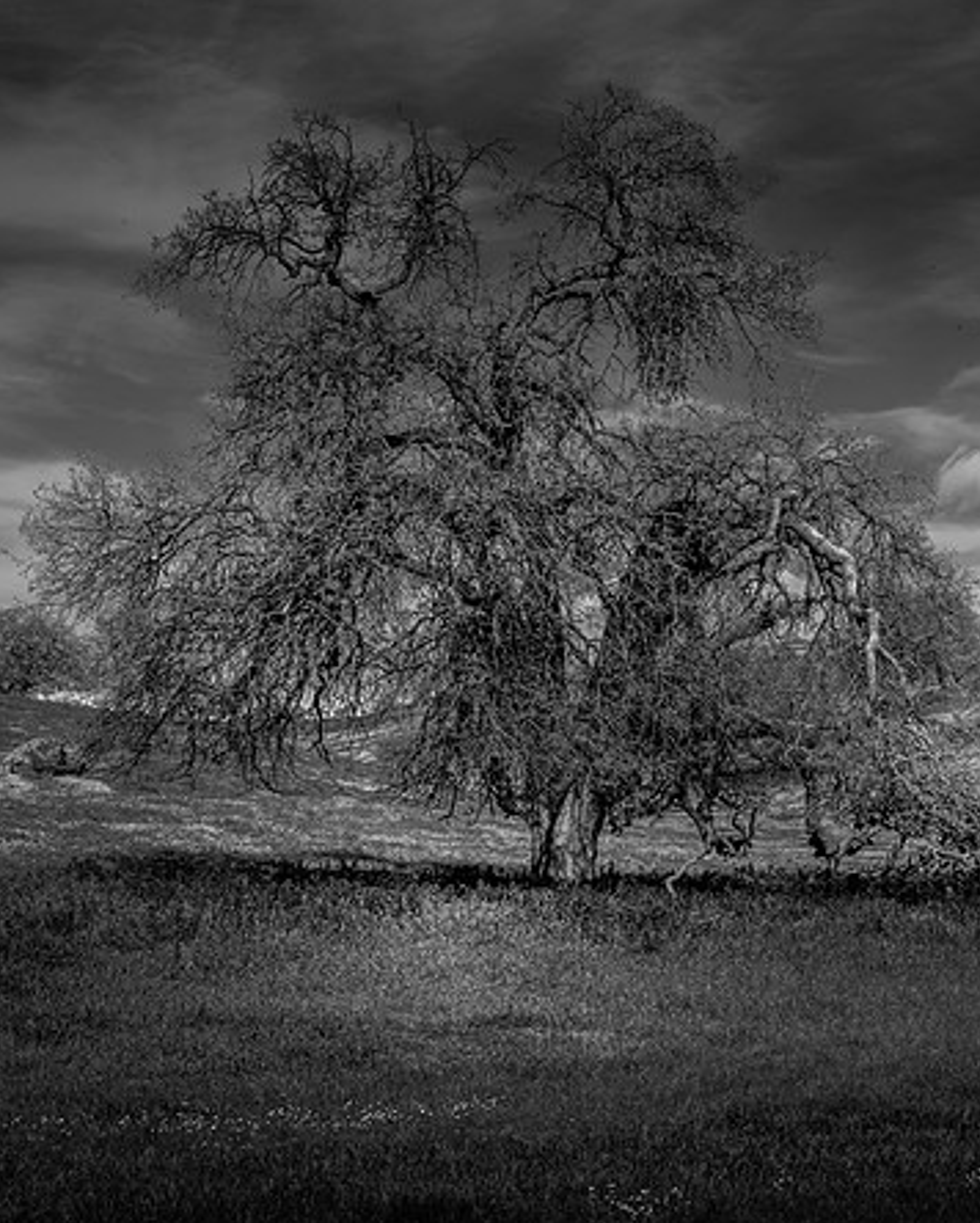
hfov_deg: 20.4
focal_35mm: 73
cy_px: 692
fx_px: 2643
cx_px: 959
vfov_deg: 26.0
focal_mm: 45
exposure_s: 1/100
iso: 64
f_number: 8
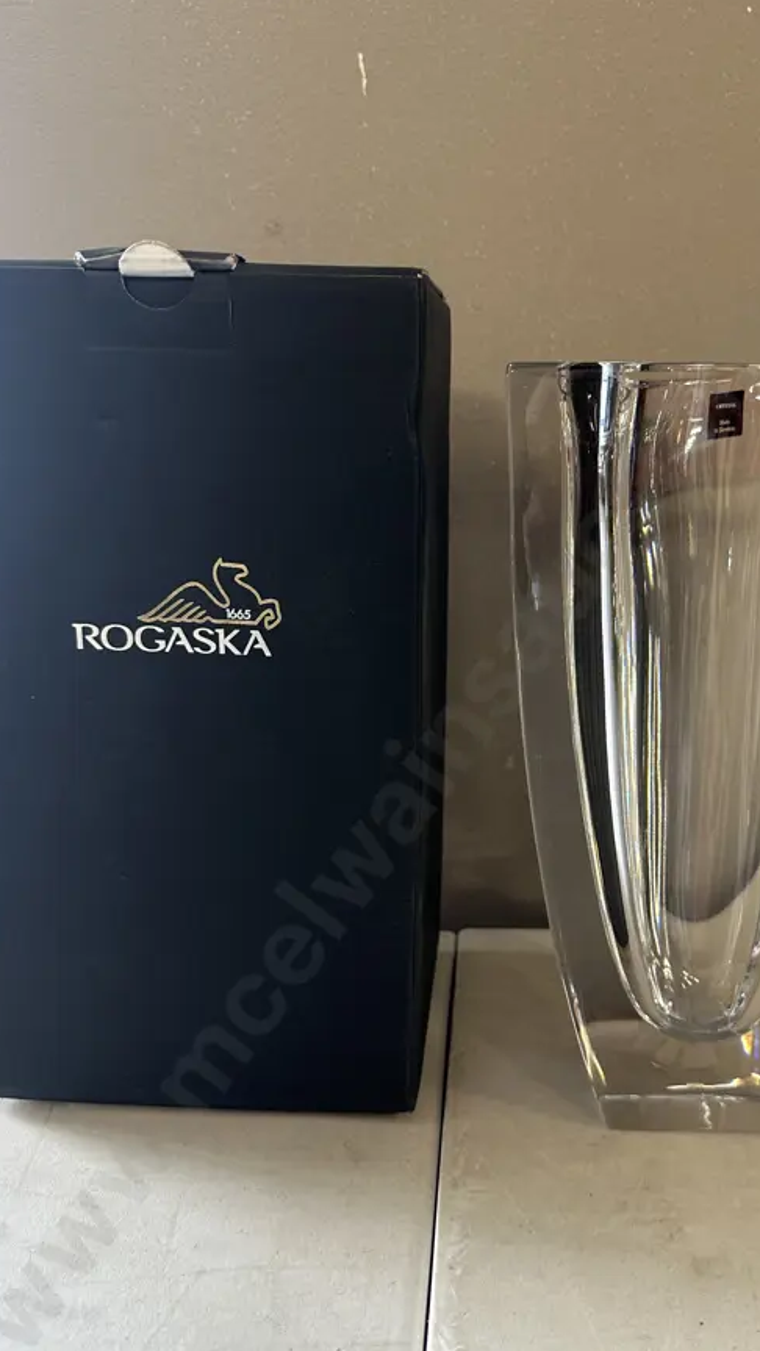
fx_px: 1111
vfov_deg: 62.6
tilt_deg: -16.6
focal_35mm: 31
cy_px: 704
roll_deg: -0.9
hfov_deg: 37.5
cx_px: 480
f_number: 1.78
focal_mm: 6.86
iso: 125
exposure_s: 1/50
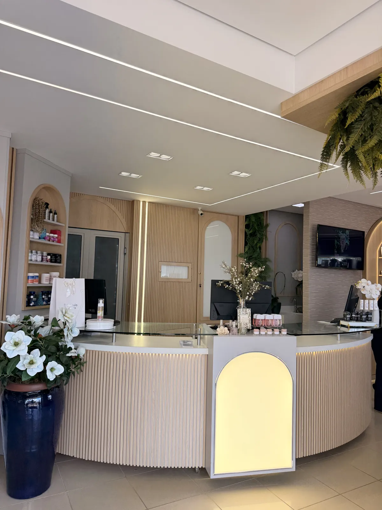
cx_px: 191
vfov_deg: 71.6
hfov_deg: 56.8
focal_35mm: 24
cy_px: 255
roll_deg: -2.2
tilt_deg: +4.1
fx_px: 353
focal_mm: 6.76
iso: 100
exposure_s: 1/453
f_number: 1.78
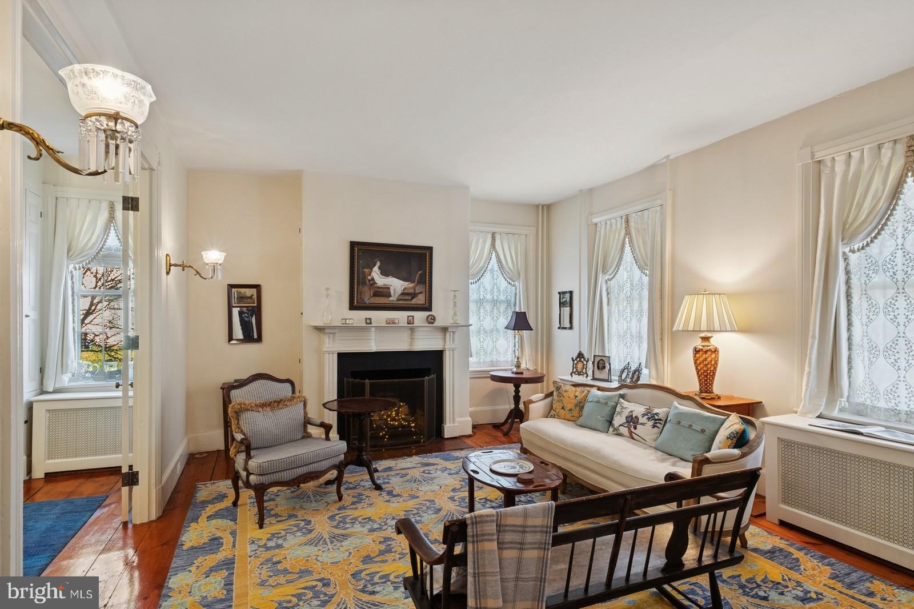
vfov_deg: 67.4
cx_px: 457
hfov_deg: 90.0
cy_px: 304
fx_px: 457
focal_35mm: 18
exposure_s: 1/13
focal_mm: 11.9
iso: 640
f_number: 9
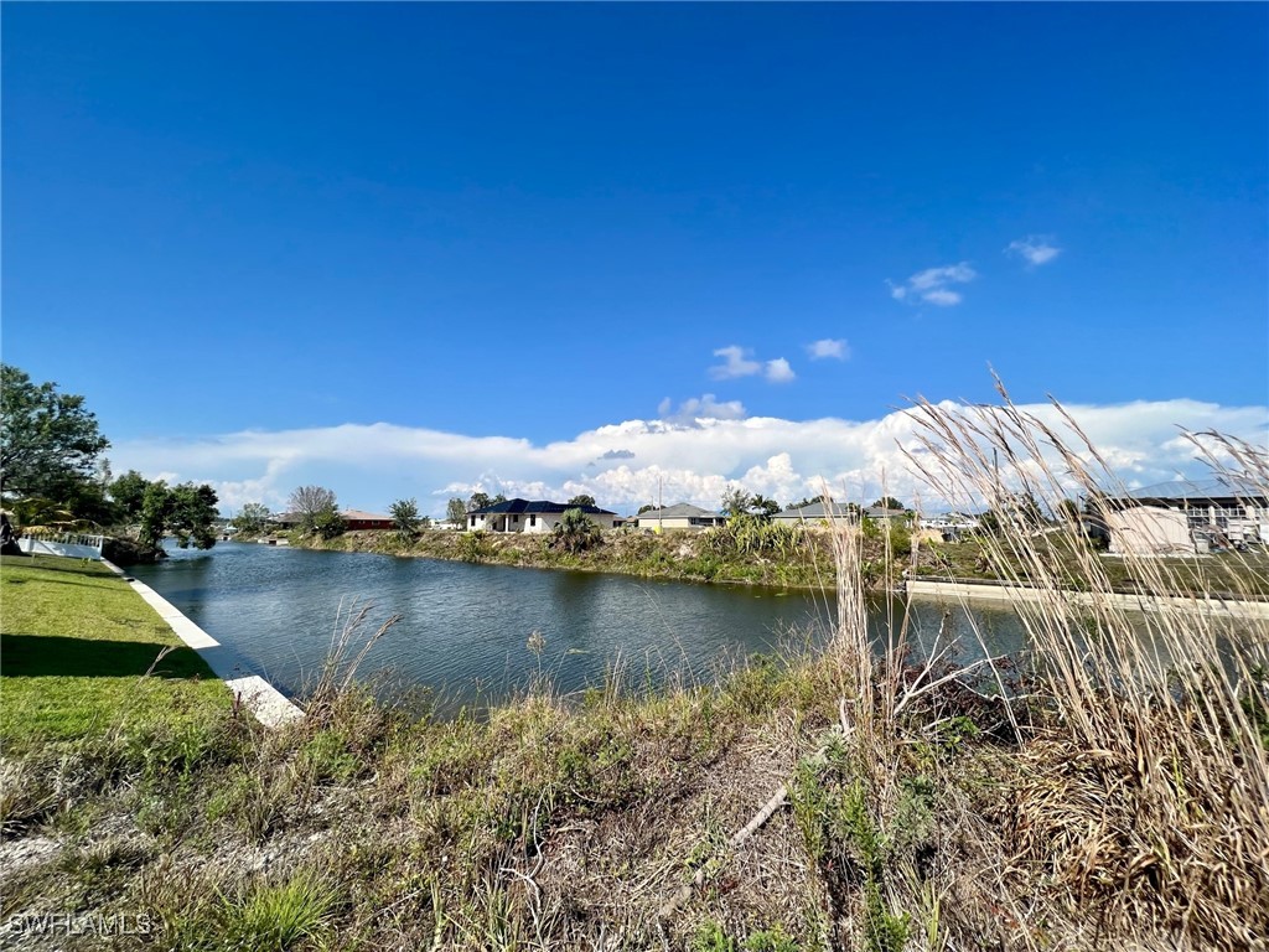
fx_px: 477
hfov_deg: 106.2
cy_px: 476
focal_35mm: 13
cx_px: 634
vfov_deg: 89.9
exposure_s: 1/3040
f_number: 1.8
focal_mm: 1.57
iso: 32
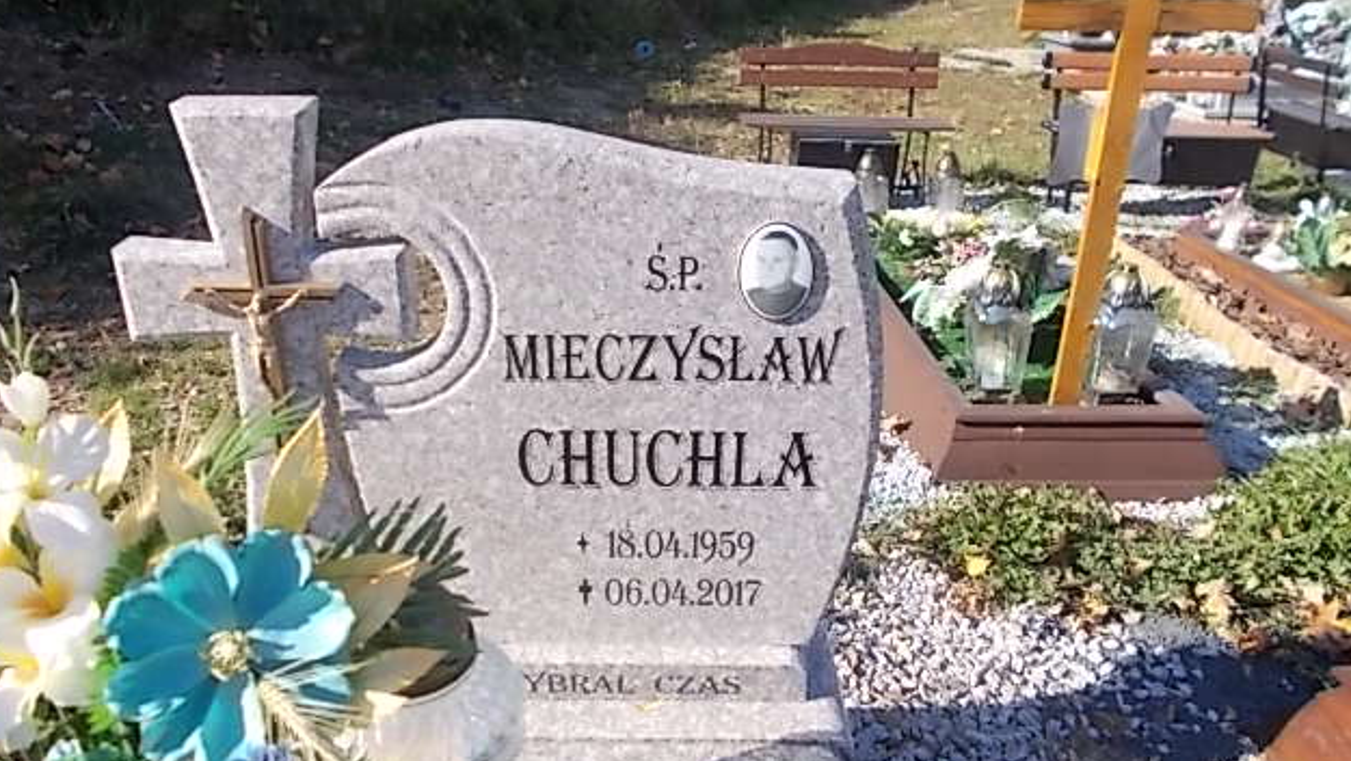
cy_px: 359
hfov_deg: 66.0
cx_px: 661
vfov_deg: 40.2
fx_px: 1039
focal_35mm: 29
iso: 80
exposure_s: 1/500
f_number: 3.2
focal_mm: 4.6
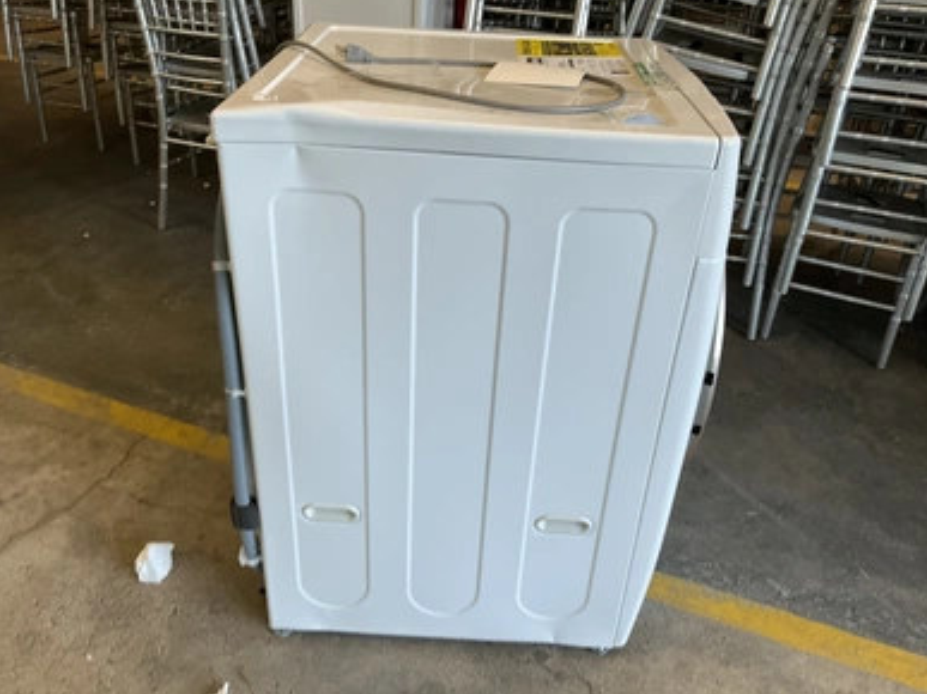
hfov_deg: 60.0
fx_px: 803
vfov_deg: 46.8
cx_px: 455
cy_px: 345
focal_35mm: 30
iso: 64
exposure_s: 1/60
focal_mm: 3
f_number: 1.8
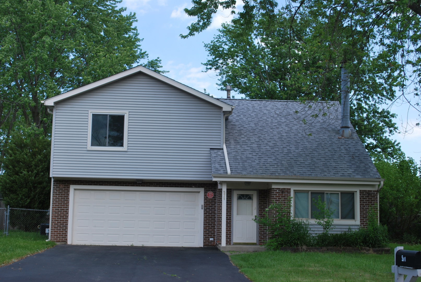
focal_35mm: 51
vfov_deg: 26.6
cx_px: 210
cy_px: 141
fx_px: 597
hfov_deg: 38.8
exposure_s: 1/160
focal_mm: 34
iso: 100
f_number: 6.3
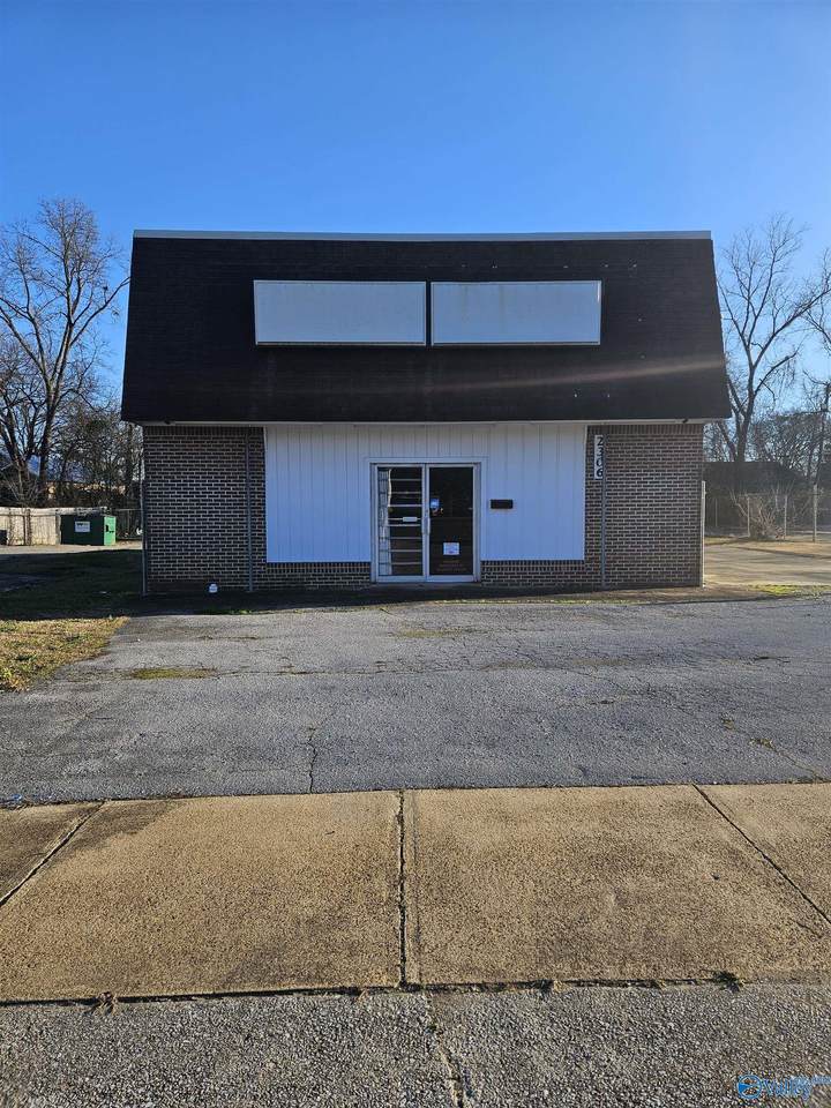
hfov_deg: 58.9
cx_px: 416
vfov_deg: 73.9
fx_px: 736
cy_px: 554
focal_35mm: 23
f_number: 1.8
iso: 25
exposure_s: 1/922
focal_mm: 5.4
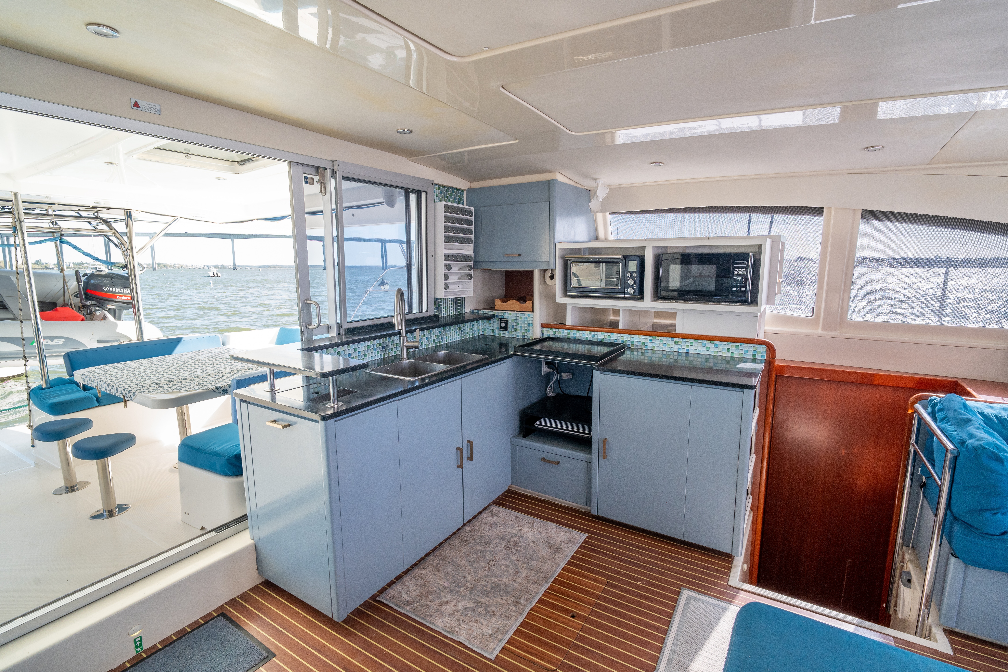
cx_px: 504
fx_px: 448
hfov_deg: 96.7
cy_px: 336
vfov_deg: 73.7
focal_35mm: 16
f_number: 7.1
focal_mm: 16
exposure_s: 1/160
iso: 800
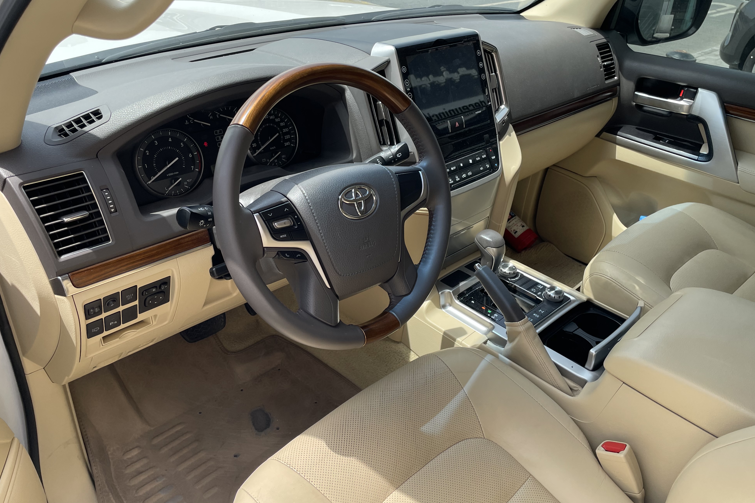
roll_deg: -4.7
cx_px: 371
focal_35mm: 28
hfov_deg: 65.5
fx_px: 587
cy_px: 246
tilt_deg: -32.0
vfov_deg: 46.4
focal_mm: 4.2
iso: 32
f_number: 1.6
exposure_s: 1/836
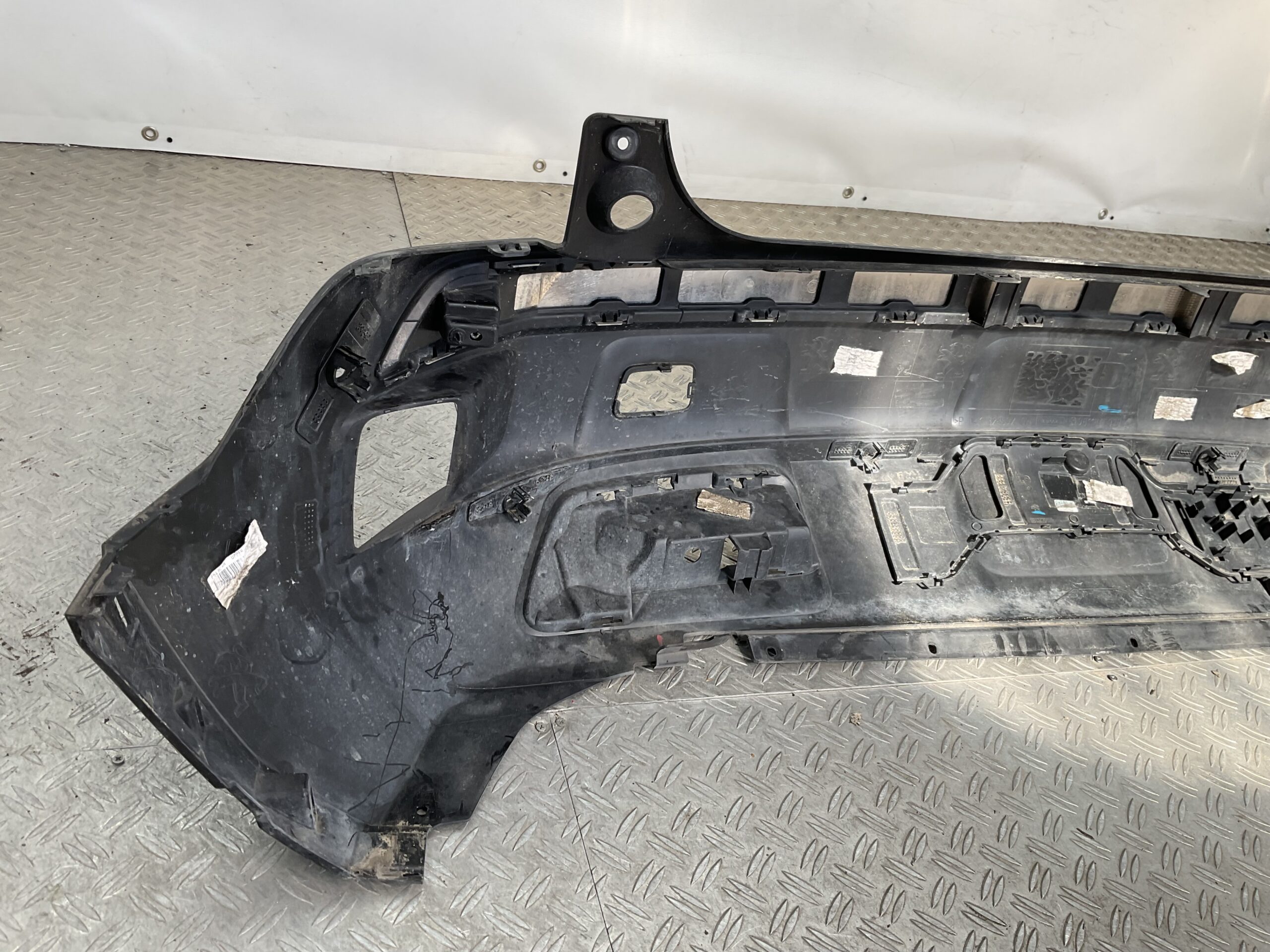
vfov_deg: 48.2
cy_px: 476
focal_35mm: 29
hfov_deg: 61.7
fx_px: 1064
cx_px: 635
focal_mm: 3
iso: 16
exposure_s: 1/152
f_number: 1.8
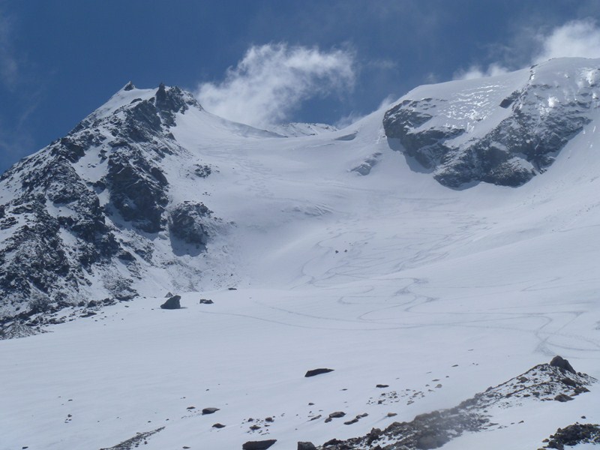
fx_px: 936
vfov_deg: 27.0
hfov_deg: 35.5
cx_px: 300
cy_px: 225
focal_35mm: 54
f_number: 6.3
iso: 80
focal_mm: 9.6
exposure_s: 1/1300
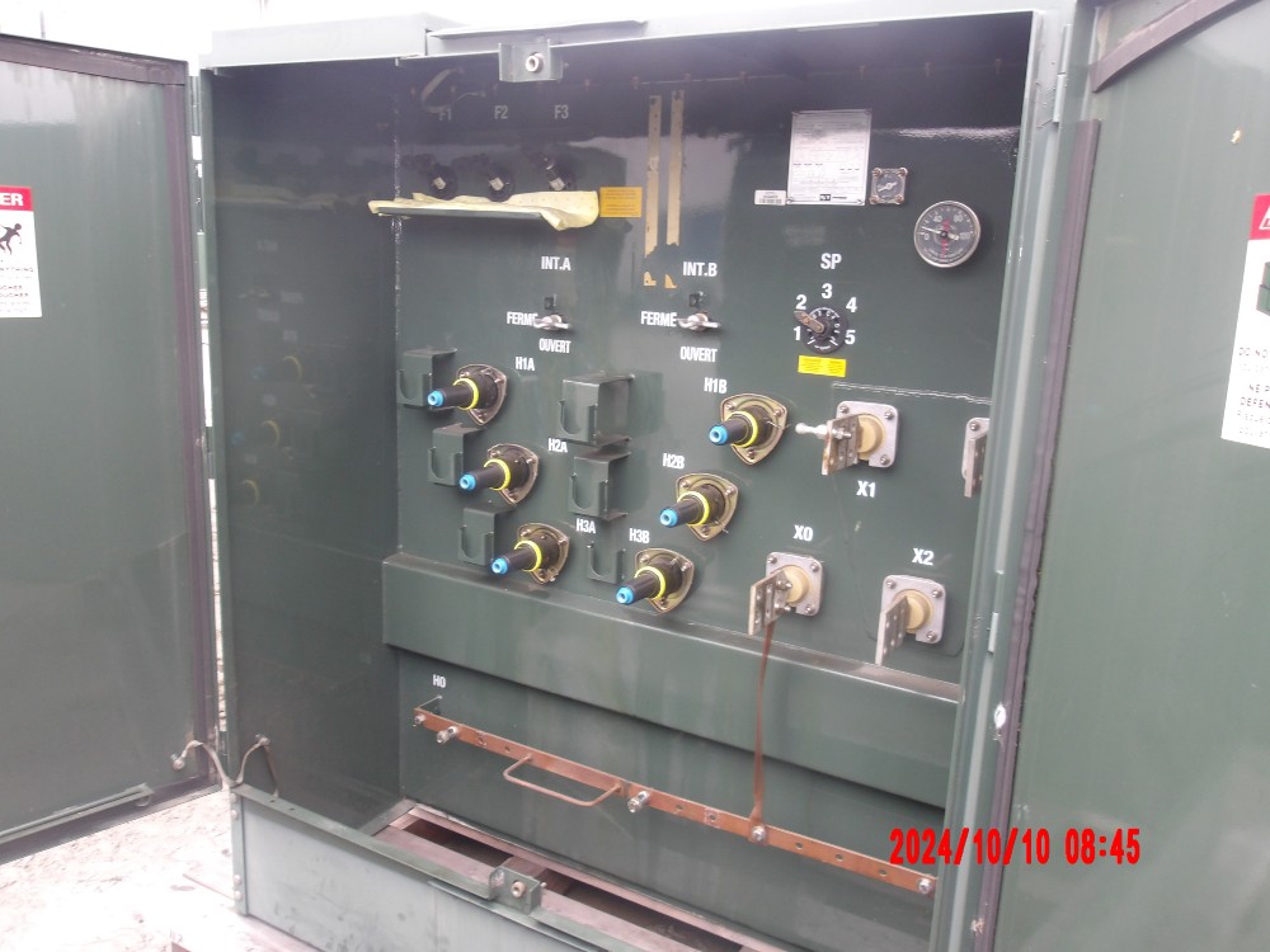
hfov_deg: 65.3
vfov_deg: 51.4
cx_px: 635
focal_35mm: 27
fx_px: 991
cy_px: 476
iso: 160
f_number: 3
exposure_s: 1/25
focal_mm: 4.9
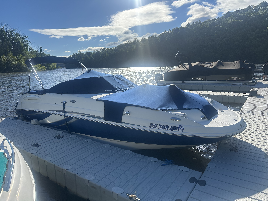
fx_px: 186
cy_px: 100
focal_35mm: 24
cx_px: 134
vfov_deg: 56.8
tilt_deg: -9.6
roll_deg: +1.4
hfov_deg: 71.6
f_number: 1.78
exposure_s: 1/7042
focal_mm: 6.86
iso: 80
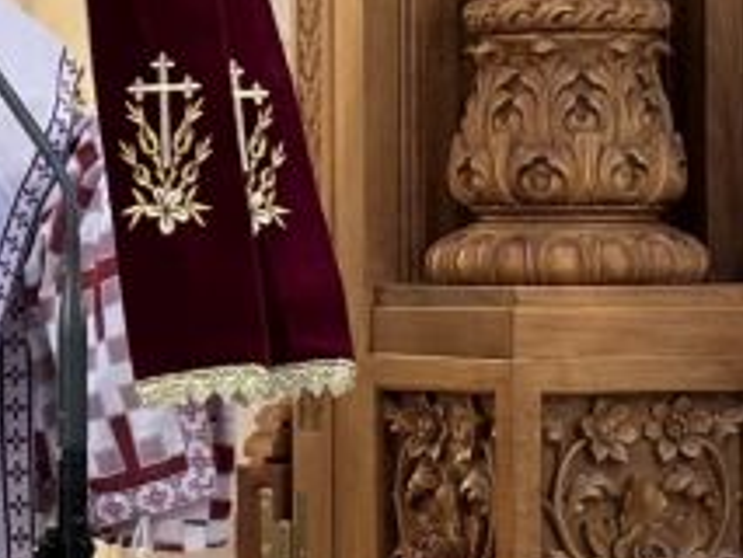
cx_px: 115
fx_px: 4982
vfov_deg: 6.4
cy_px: 228
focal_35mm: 232
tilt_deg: +0.5
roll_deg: +0.1
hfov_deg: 8.5
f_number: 1.6
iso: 125
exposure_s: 1/50
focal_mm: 5.96
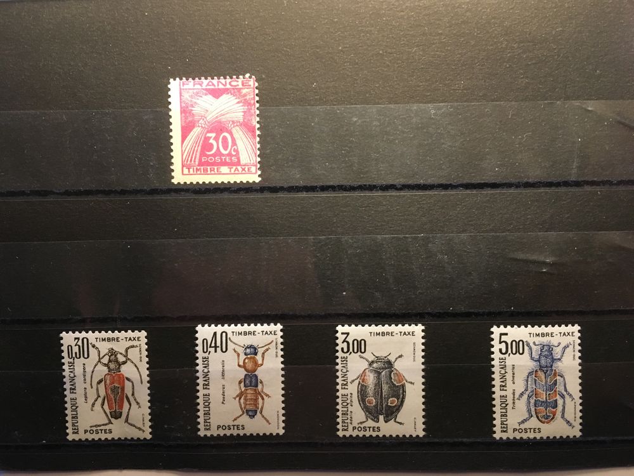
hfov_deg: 61.7
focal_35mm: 29
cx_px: 317
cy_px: 238
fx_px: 531
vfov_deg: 48.2
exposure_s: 1/20
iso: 200
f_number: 2.2
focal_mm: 4.15
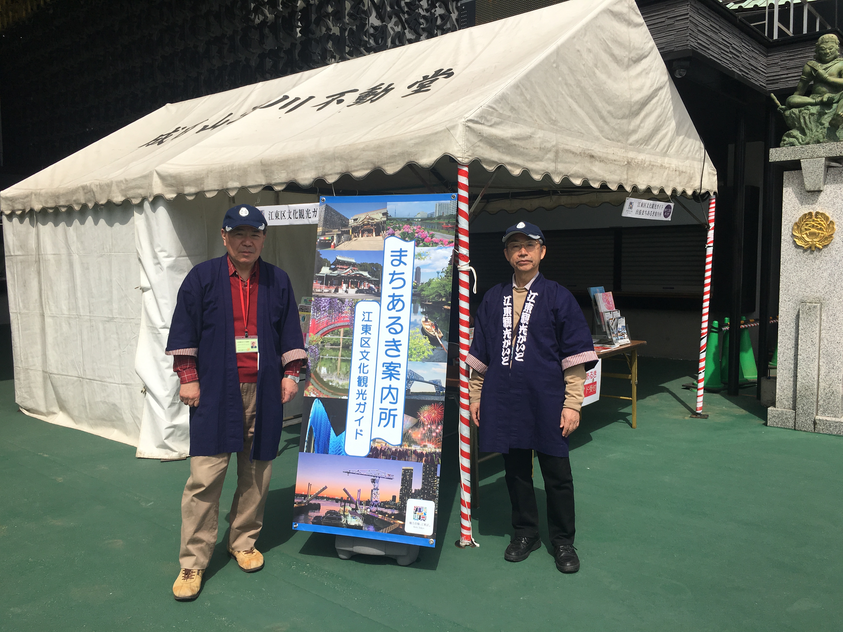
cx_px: 422
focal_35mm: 29
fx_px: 706
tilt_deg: -3.6
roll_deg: +0.1
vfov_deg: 48.2
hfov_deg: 61.7
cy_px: 316
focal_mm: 4.15
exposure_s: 1/2747
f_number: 2.2
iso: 25
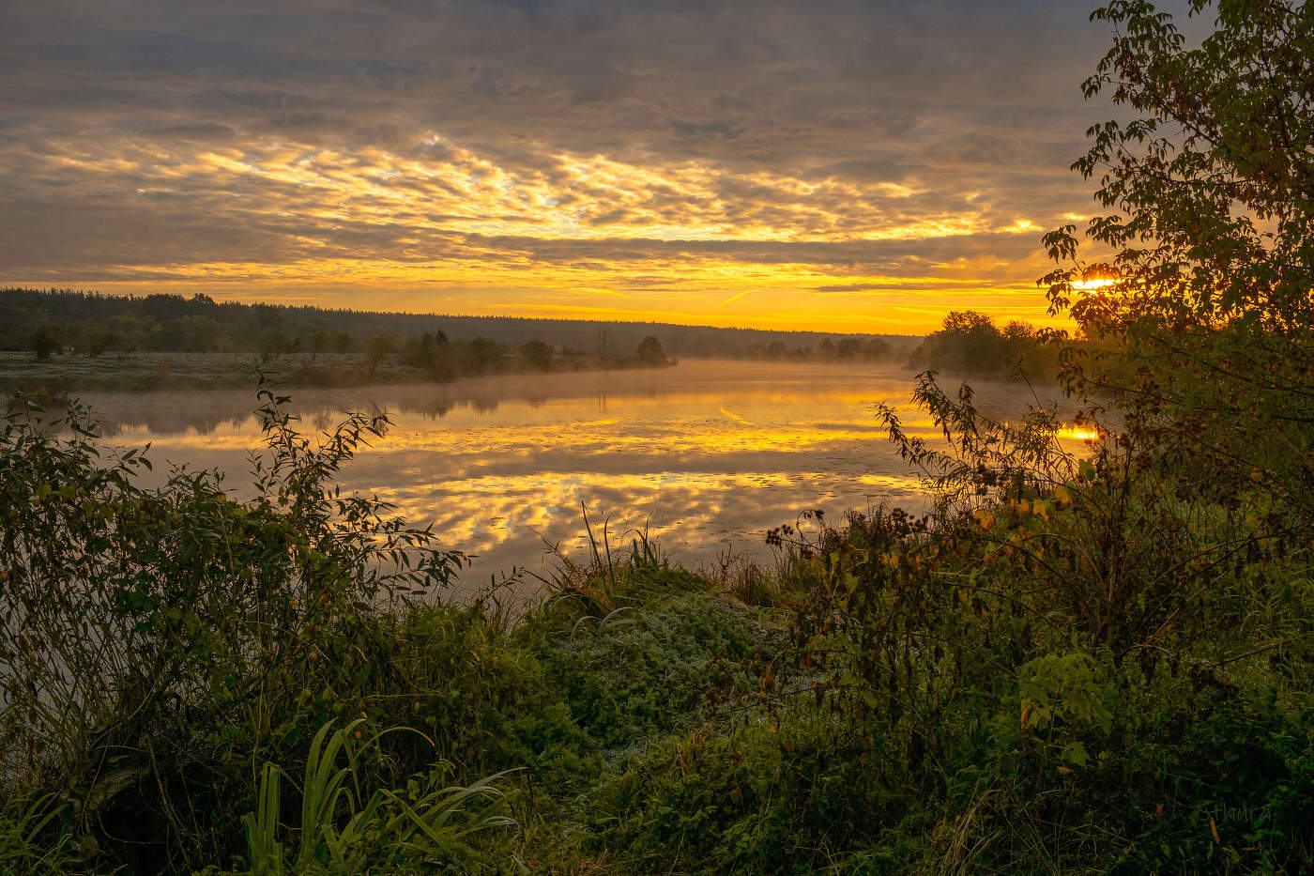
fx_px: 1168
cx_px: 657
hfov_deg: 58.7
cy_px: 438
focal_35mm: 32
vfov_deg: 41.1
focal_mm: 21.4
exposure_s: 1/250
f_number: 8
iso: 200
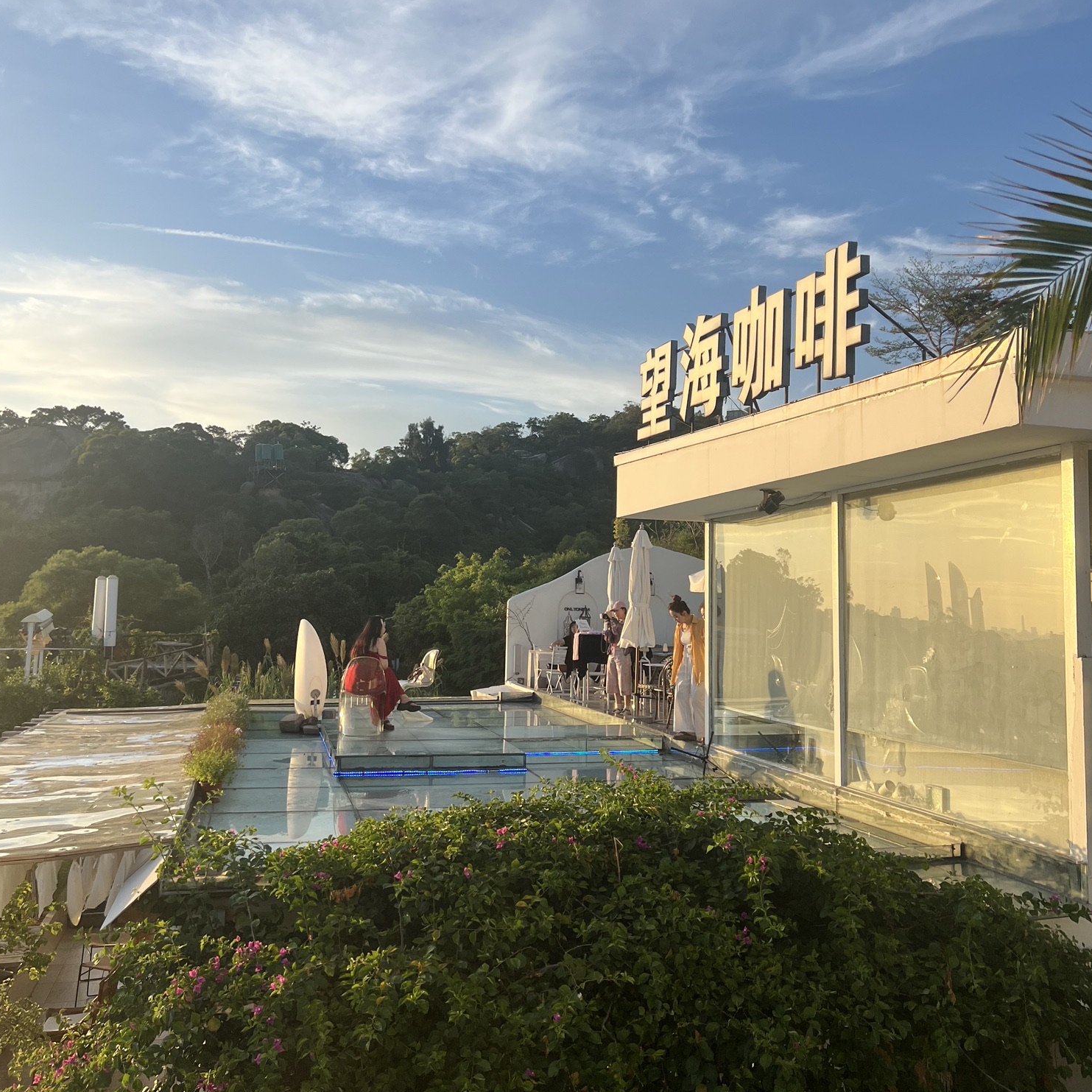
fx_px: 1106
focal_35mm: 31
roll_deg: -1.7
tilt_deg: +6.8
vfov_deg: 52.4
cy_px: 487
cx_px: 547
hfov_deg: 52.5
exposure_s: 1/1838
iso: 50
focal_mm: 5.7
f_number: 1.5
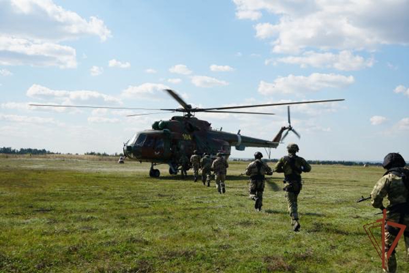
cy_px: 136
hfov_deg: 40.0
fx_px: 562
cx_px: 204
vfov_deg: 27.3
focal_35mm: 50
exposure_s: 1/640
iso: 100
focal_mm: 33
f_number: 5.6
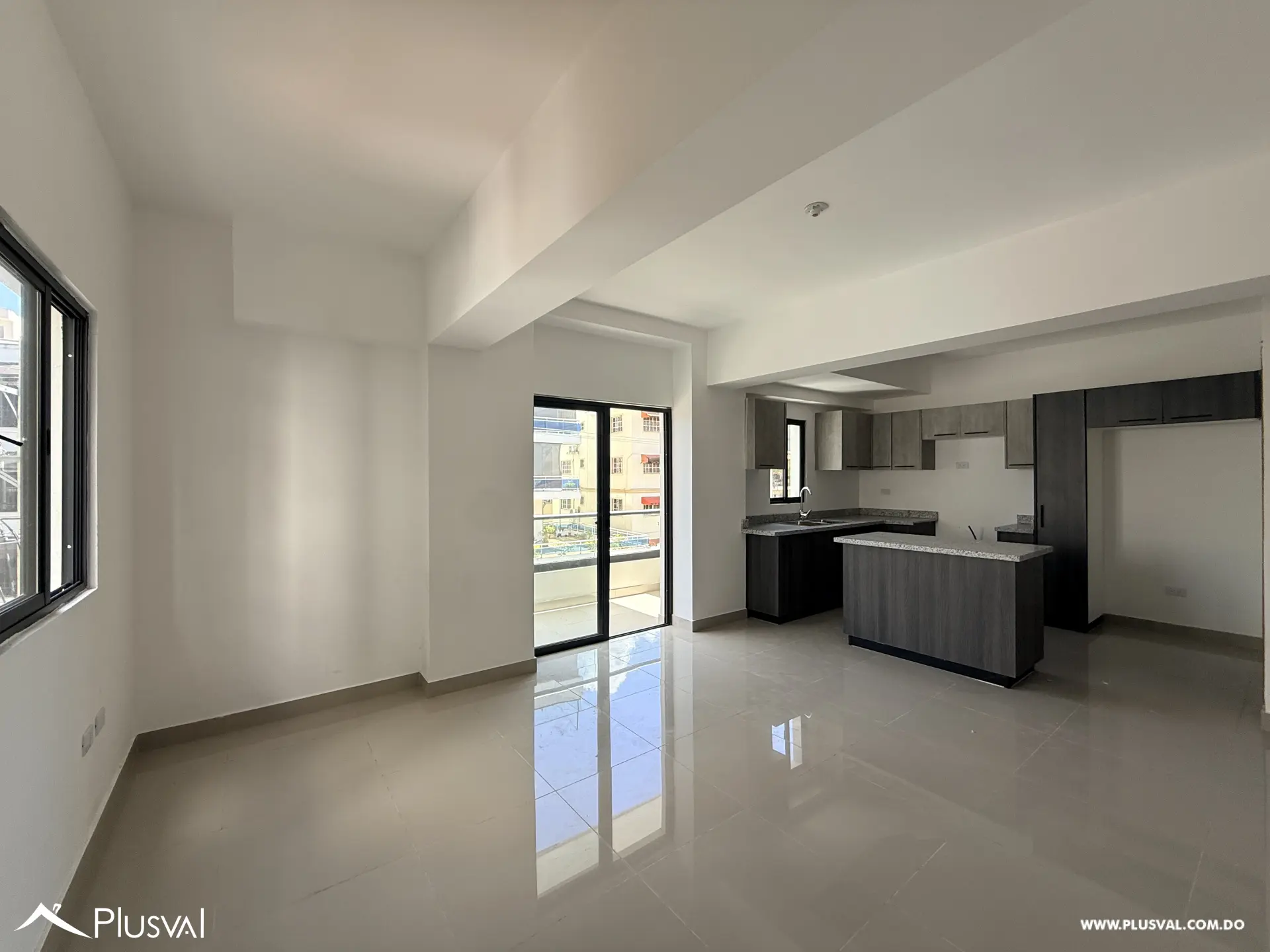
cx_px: 635
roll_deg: +0.0
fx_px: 514
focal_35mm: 14
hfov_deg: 102.1
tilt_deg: +0.3
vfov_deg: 85.7
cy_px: 476
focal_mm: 2.22
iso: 50
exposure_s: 1/262
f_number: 2.2
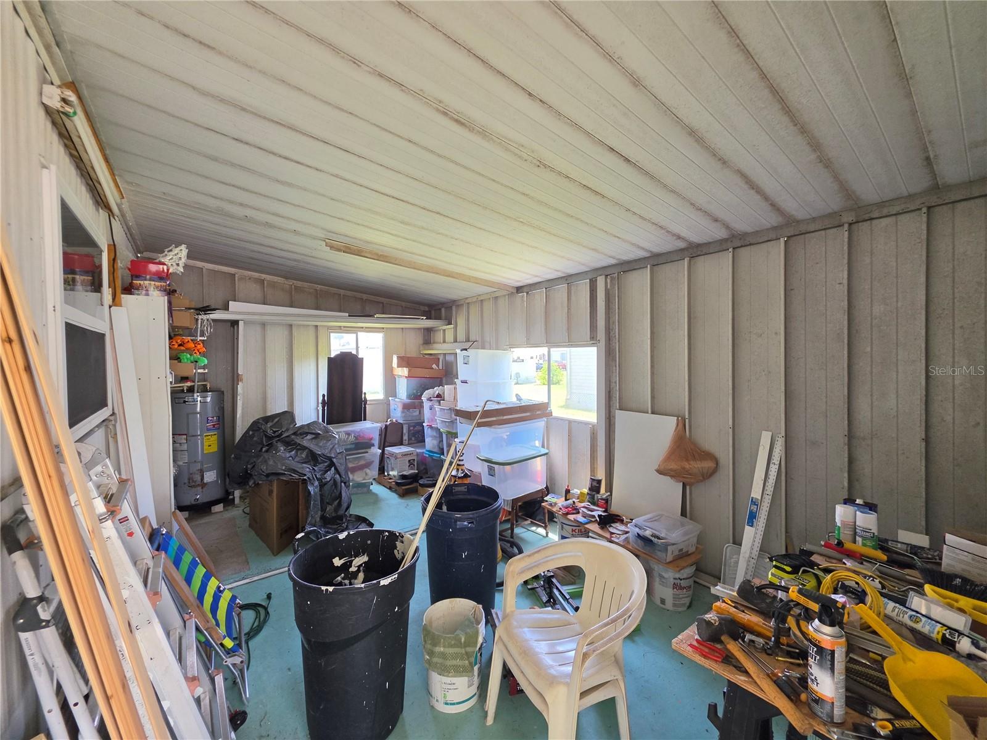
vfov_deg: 89.9
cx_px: 494
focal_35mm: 13
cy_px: 370
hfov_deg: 106.2
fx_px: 371
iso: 100
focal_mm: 2.2
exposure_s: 1/120
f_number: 1.9
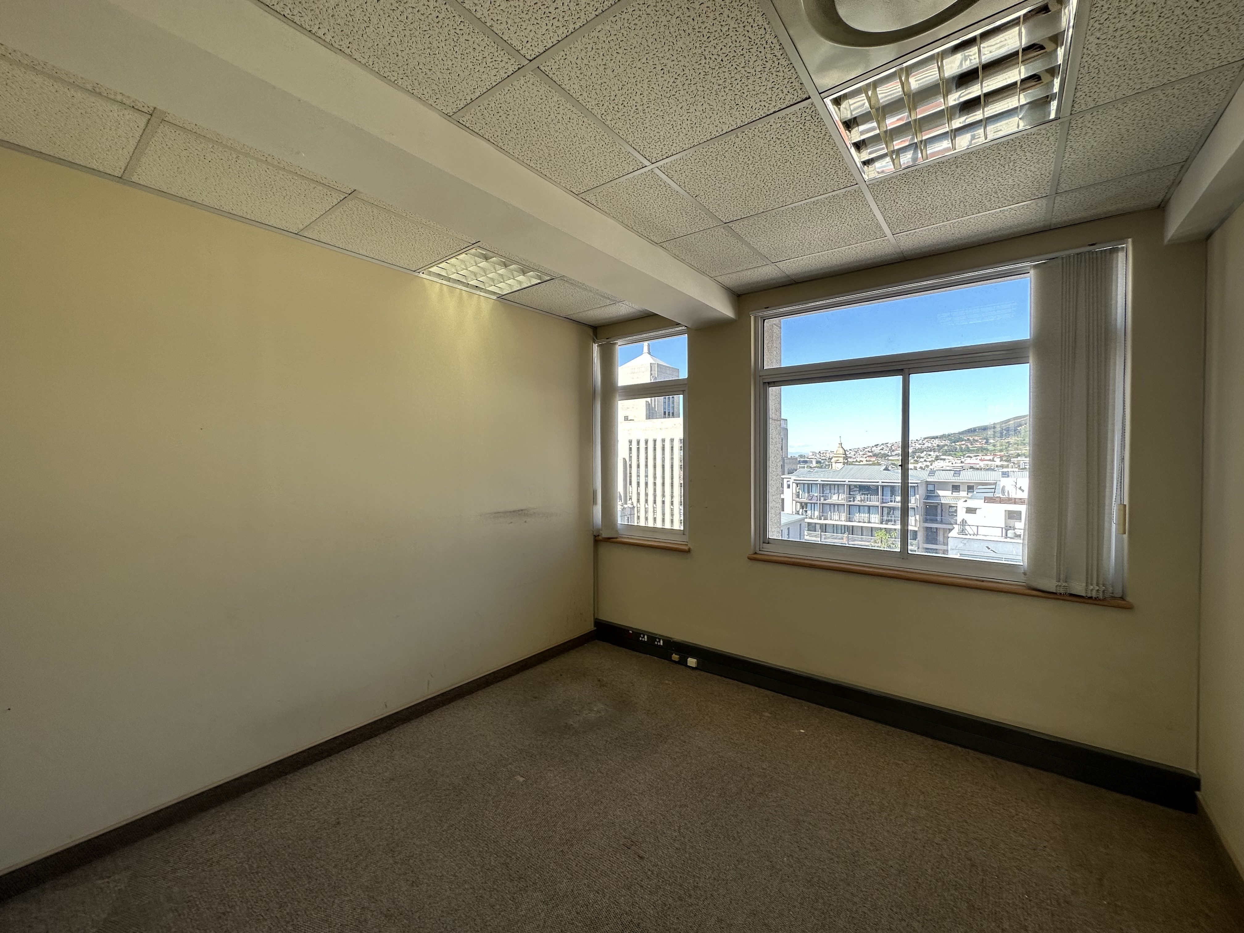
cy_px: 466
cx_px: 622
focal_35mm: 14
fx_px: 503
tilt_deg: -2.7
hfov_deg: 102.1
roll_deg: +1.6
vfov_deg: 85.7
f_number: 2.2
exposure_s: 1/241
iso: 40
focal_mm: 2.22
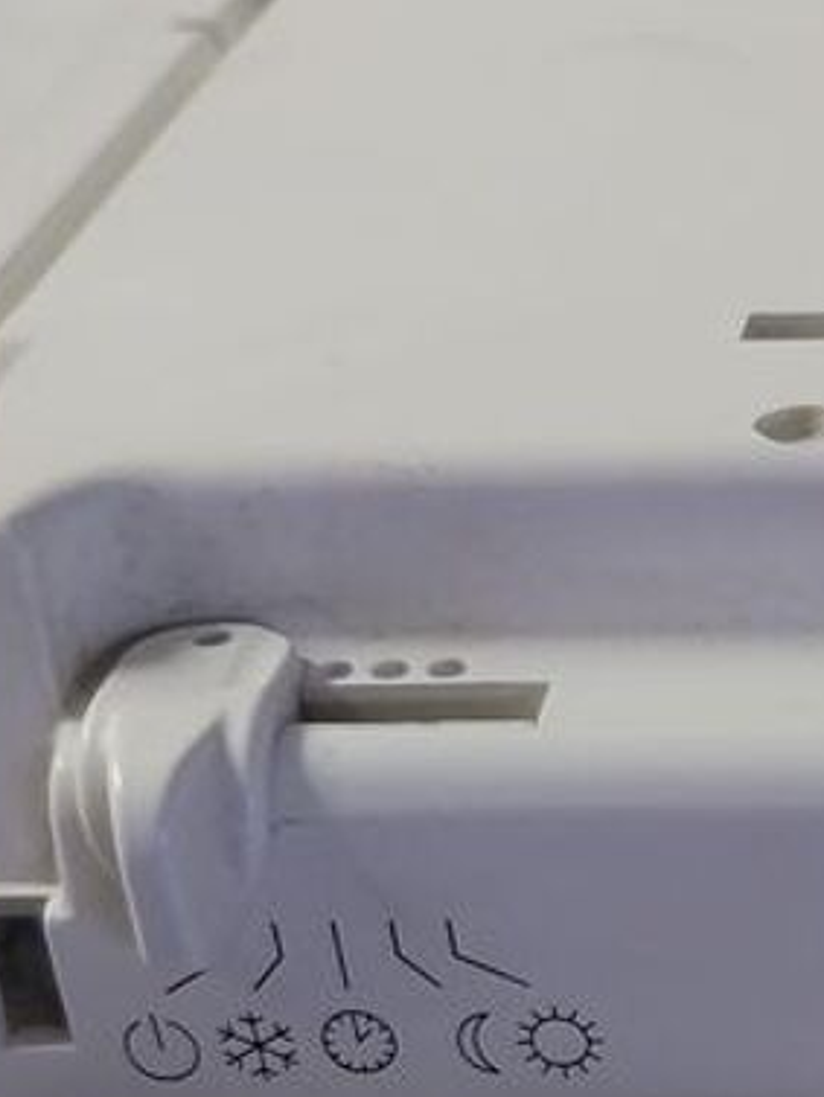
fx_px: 2918
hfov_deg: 14.8
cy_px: 1165
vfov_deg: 20.4
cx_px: 1275
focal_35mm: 92
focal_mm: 4
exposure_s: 1/50
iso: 200
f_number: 1.8
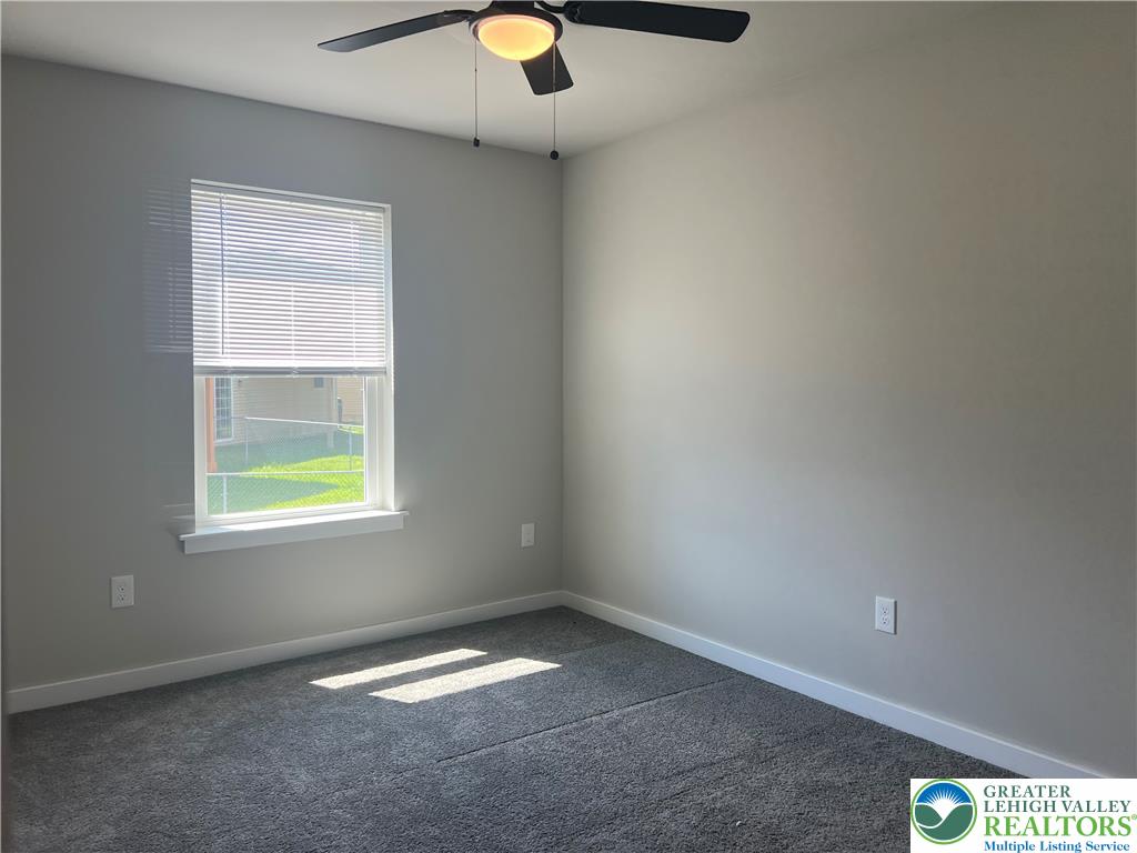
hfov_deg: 67.3
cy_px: 426
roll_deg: +0.1
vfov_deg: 53.1
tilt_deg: -3.2
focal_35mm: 26
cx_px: 568
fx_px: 854
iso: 50
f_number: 1.5
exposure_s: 1/166
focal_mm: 5.7
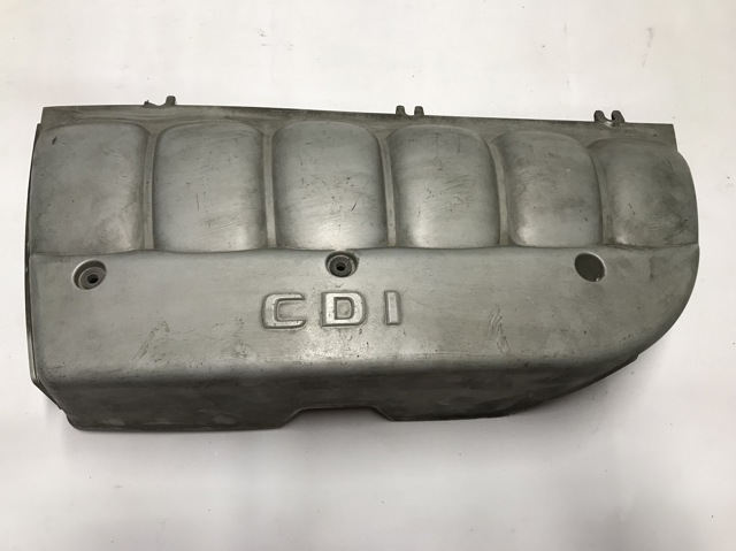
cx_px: 368
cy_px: 276
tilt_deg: -77.3
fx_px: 595
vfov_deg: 49.7
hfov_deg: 63.5
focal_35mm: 28
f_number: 1.8
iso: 25
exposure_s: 1/33
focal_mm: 3.99
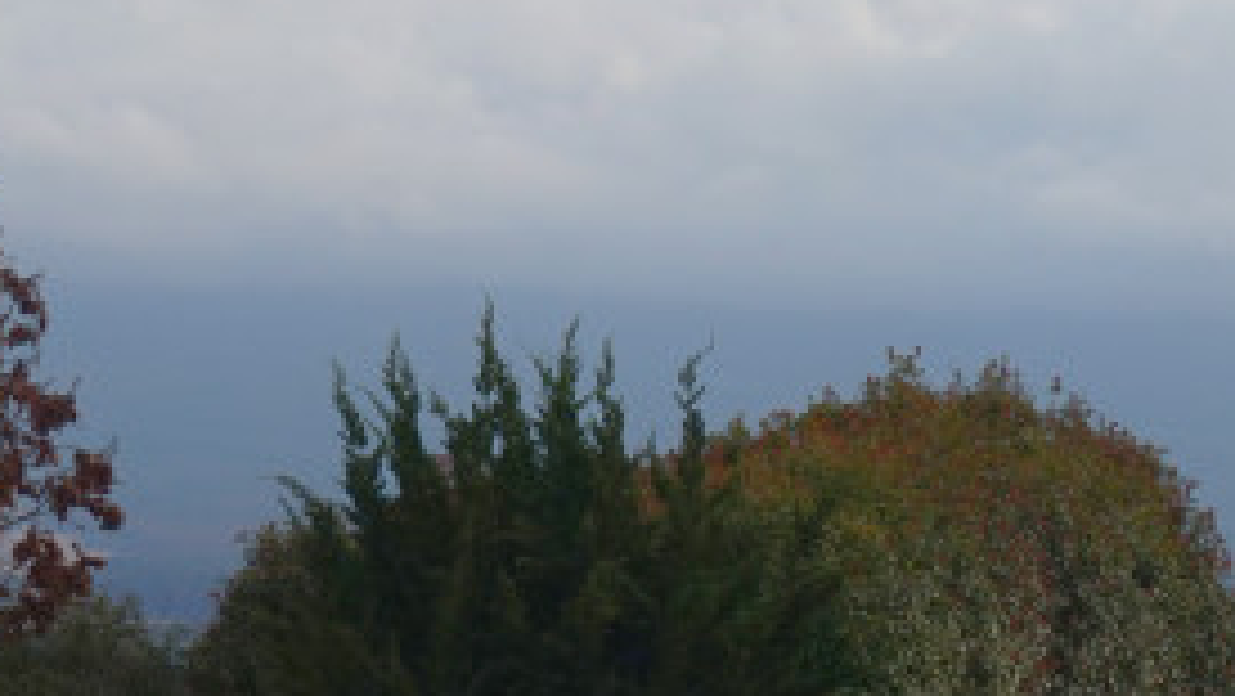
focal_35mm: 188
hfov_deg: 11.4
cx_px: 975
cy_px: 321
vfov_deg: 6.5
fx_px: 6144
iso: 100
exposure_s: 1/100
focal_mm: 41
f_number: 14
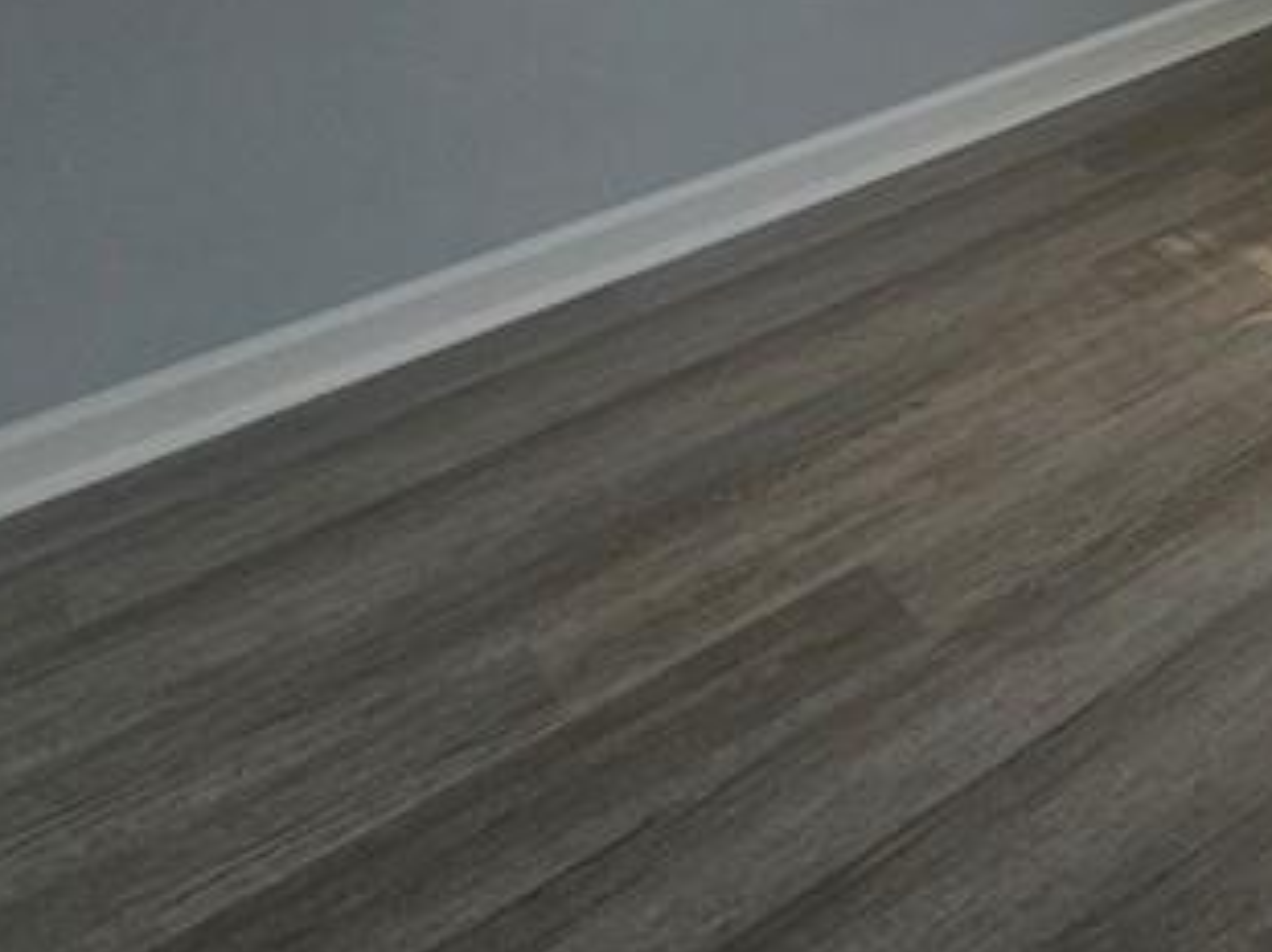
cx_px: 1654
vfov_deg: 24.4
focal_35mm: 43
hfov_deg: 32.7
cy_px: -550
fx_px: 1579
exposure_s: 1/272
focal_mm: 2.2
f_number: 2.2
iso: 50
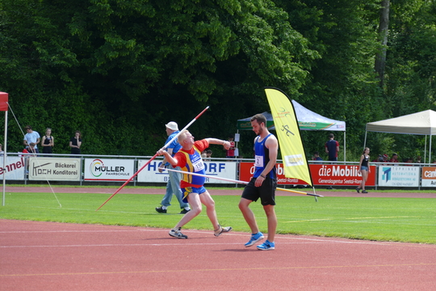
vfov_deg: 5.8
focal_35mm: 235
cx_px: 218
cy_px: 146
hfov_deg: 8.8
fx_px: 2846
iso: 125
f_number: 4
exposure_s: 1/320
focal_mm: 85.83
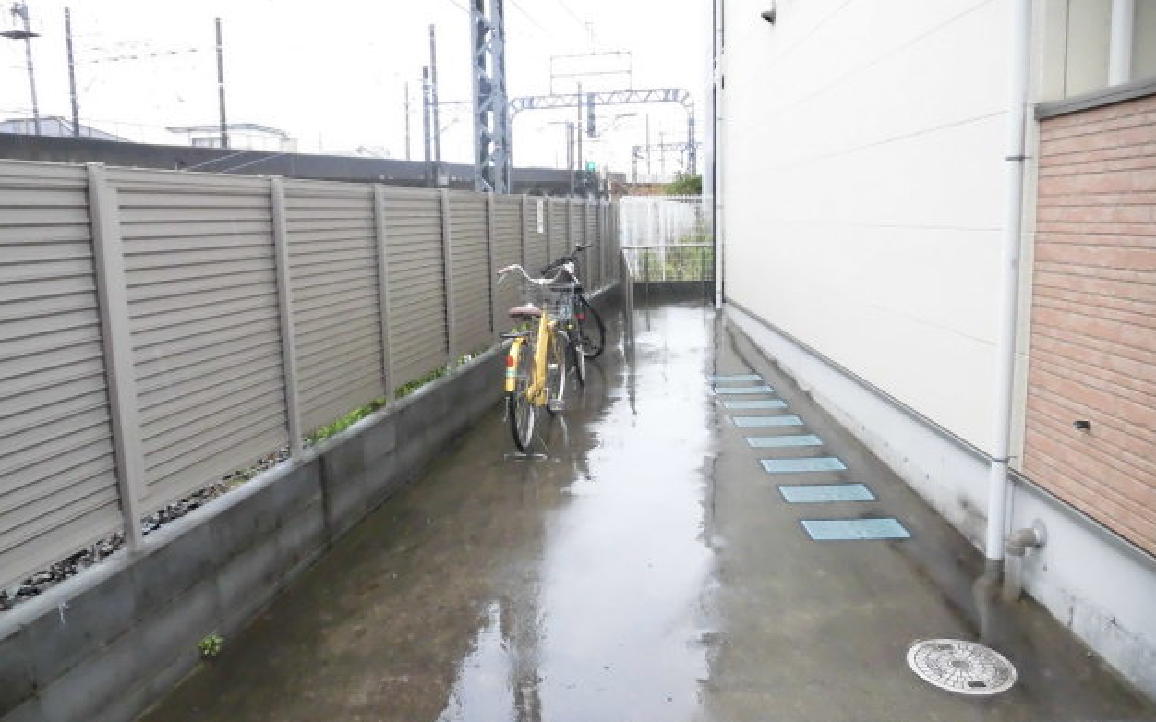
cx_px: 571
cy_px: 336
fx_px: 819
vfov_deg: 47.5
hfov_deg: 70.4
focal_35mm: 26
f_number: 3.1
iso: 800
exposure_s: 1/250
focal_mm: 4.3
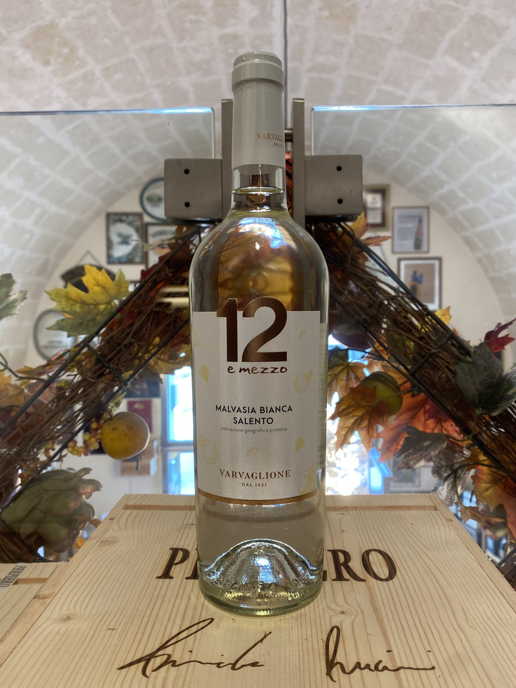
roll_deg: +0.9
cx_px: 258
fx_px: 517
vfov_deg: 67.3
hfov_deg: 53.1
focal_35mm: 26
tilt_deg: -2.7
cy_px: 344
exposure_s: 1/100
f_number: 1.8
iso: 125
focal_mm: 4.25
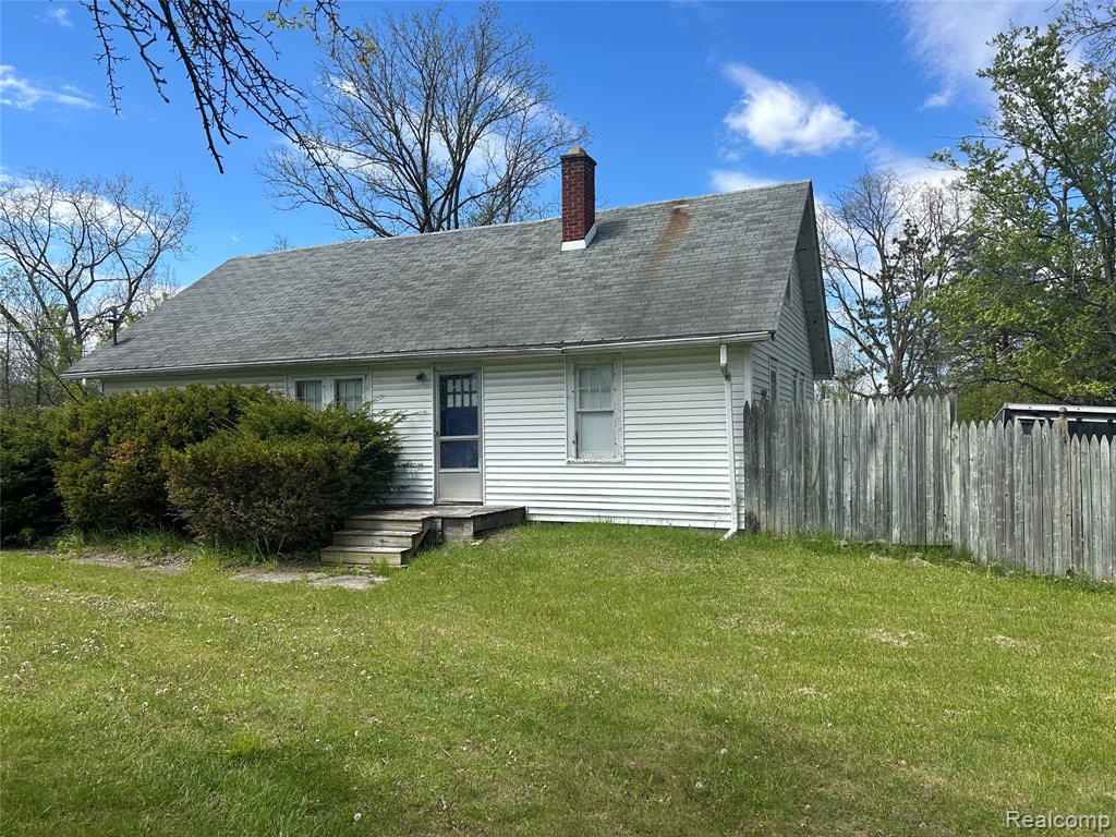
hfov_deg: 67.3
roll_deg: +1.3
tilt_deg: +0.7
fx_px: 838
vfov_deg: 53.1
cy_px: 418
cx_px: 558
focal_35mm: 26
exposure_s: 1/3165
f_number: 1.5
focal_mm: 5.7
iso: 50
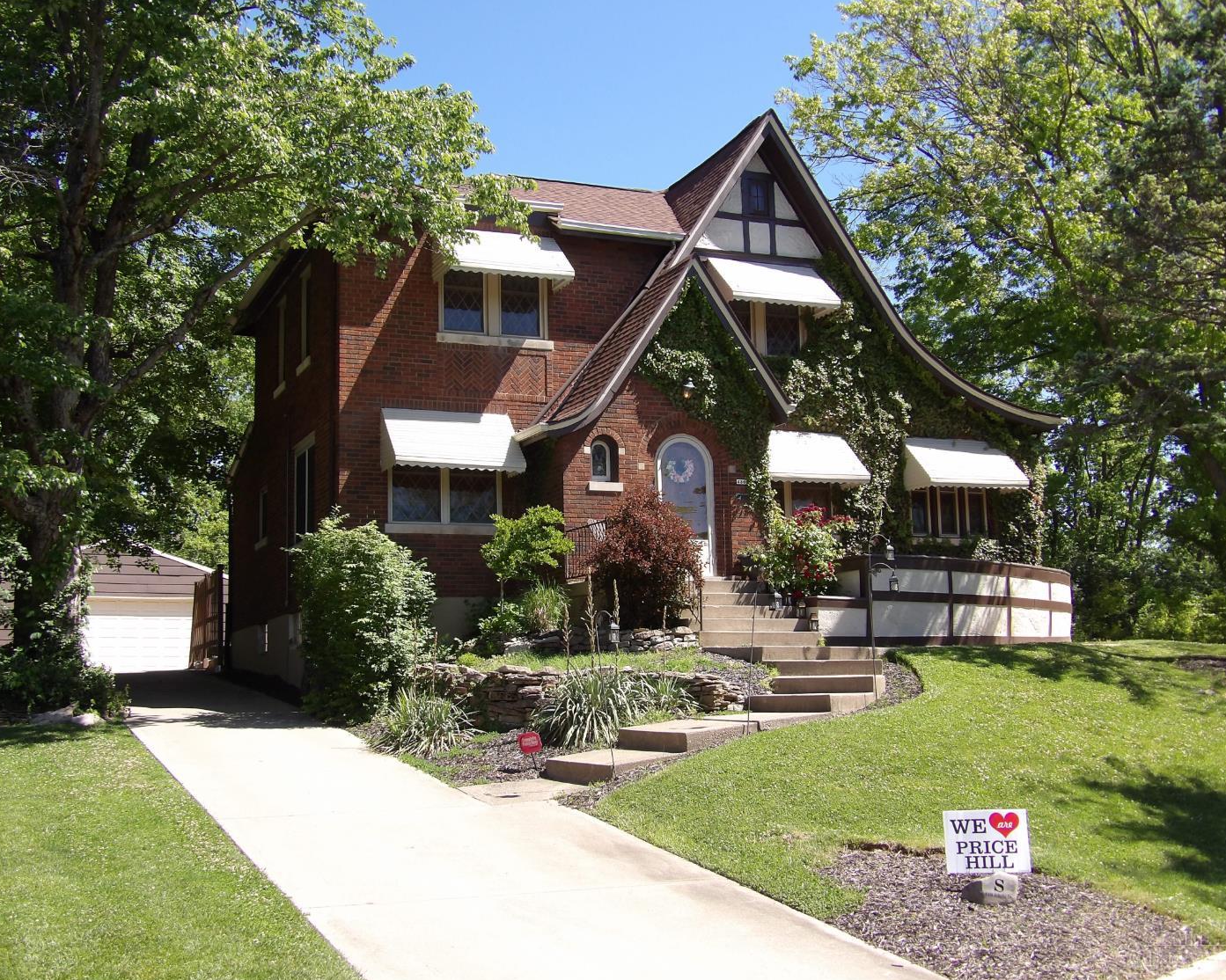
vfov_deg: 36.5
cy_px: 494
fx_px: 1487
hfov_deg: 44.8
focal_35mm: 41
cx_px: 604
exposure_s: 1/365
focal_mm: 7
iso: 100
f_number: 3.7
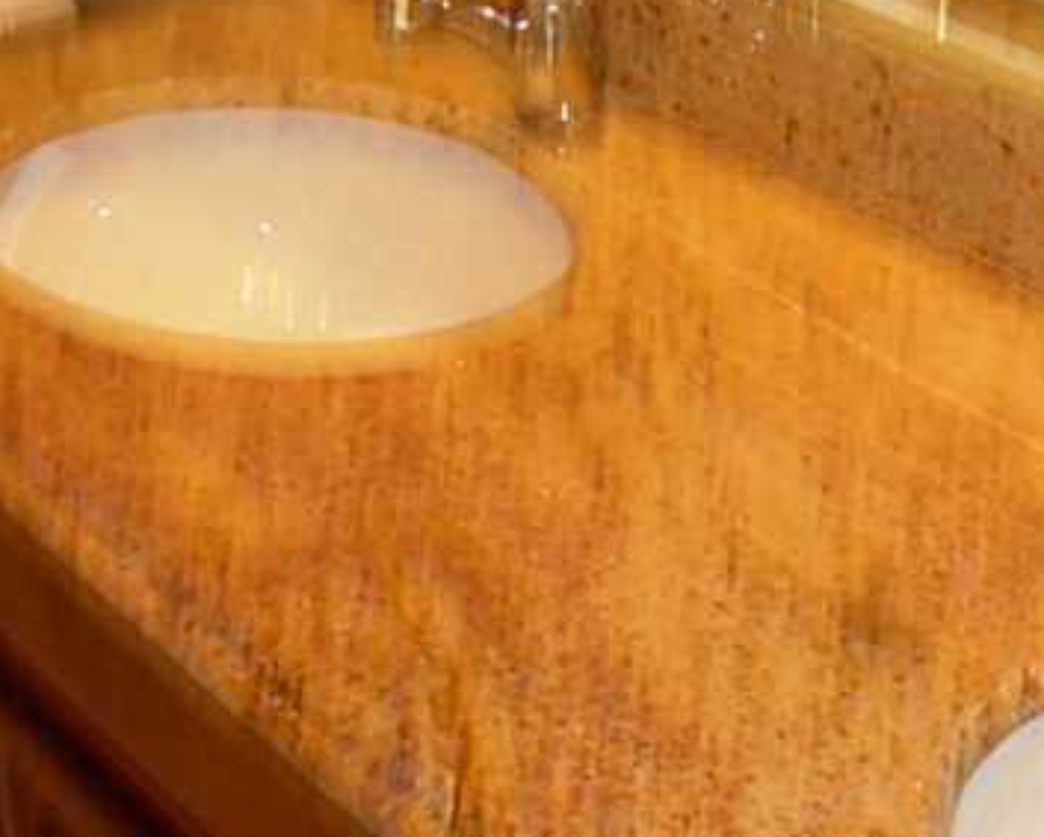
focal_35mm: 84
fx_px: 2598
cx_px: 799
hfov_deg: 22.5
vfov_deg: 18.3
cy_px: 396
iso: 79
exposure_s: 1/22.6
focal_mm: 6.3
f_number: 2.9
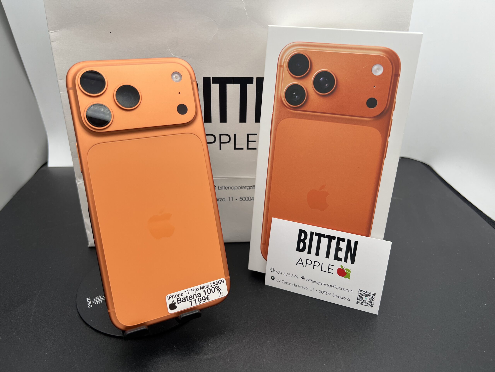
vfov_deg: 53.1
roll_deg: -0.3
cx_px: 248
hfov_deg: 67.3
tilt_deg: -29.3
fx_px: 372
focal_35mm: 26
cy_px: 186
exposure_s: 1/476
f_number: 1.5
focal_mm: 5.7
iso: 50
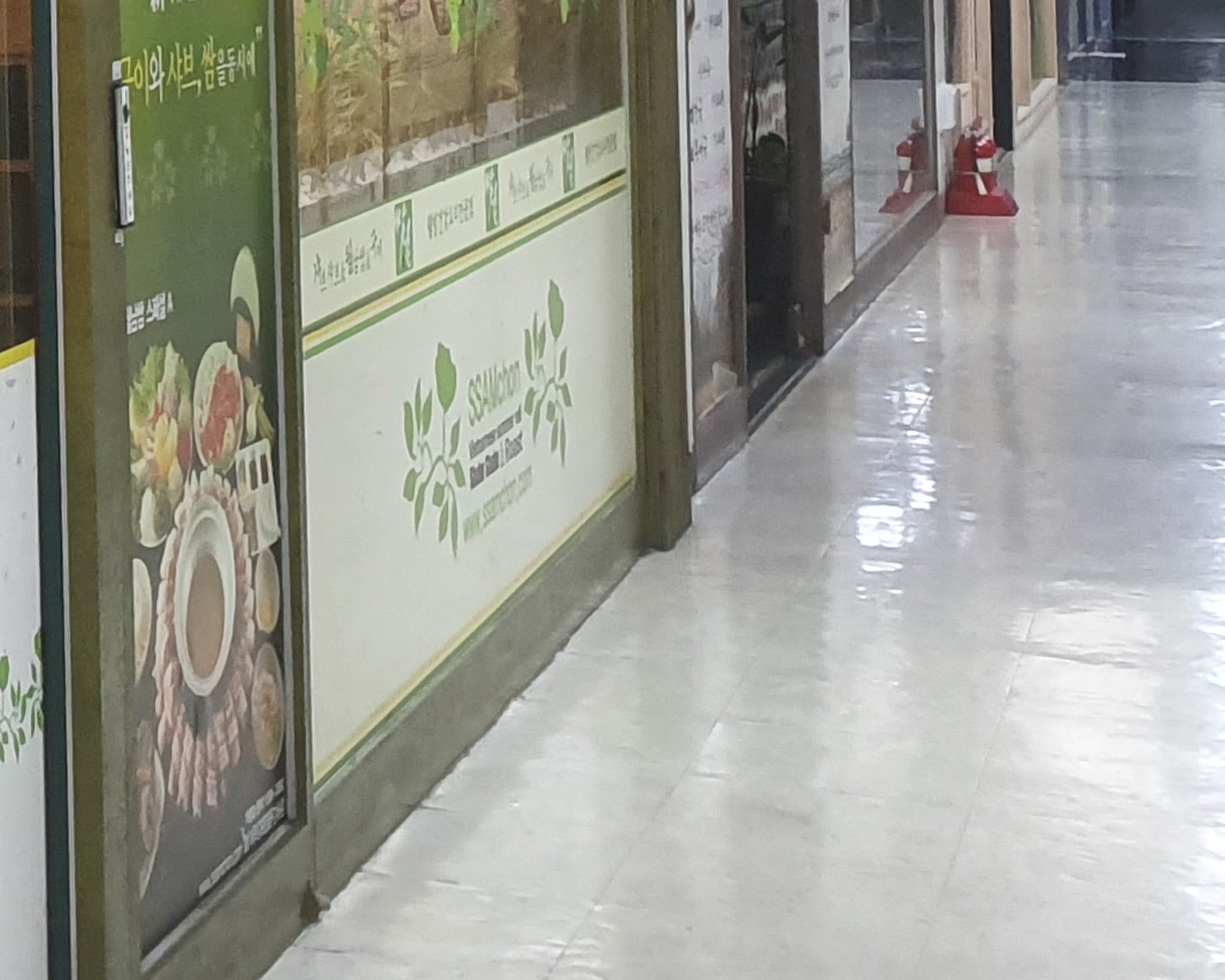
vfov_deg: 15.5
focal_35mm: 96
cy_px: -149
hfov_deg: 17.0
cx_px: -861
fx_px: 3481
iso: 250
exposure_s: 1/40
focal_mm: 4.32
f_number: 2.4
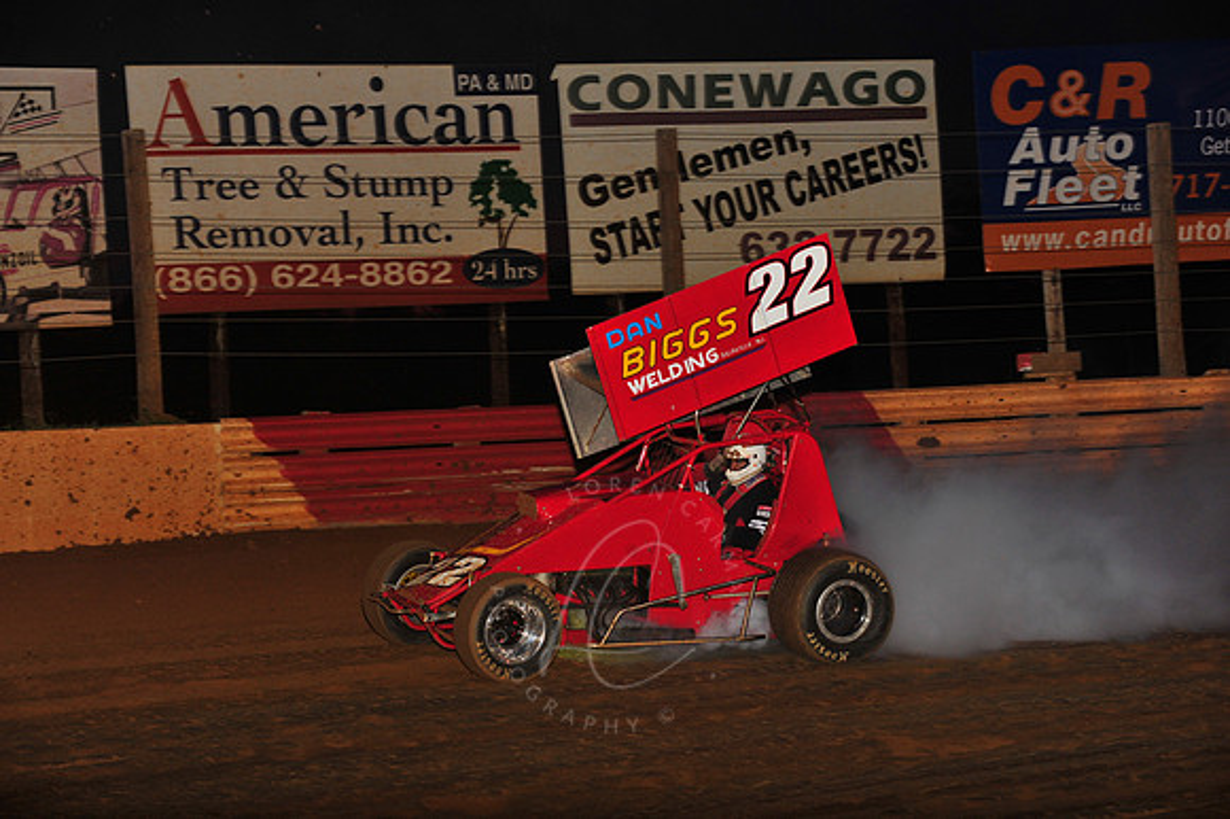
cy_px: 410
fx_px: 3824
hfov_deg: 18.3
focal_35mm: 112
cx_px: 615
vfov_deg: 12.2
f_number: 7.1
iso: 1000
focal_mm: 112
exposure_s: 1/320
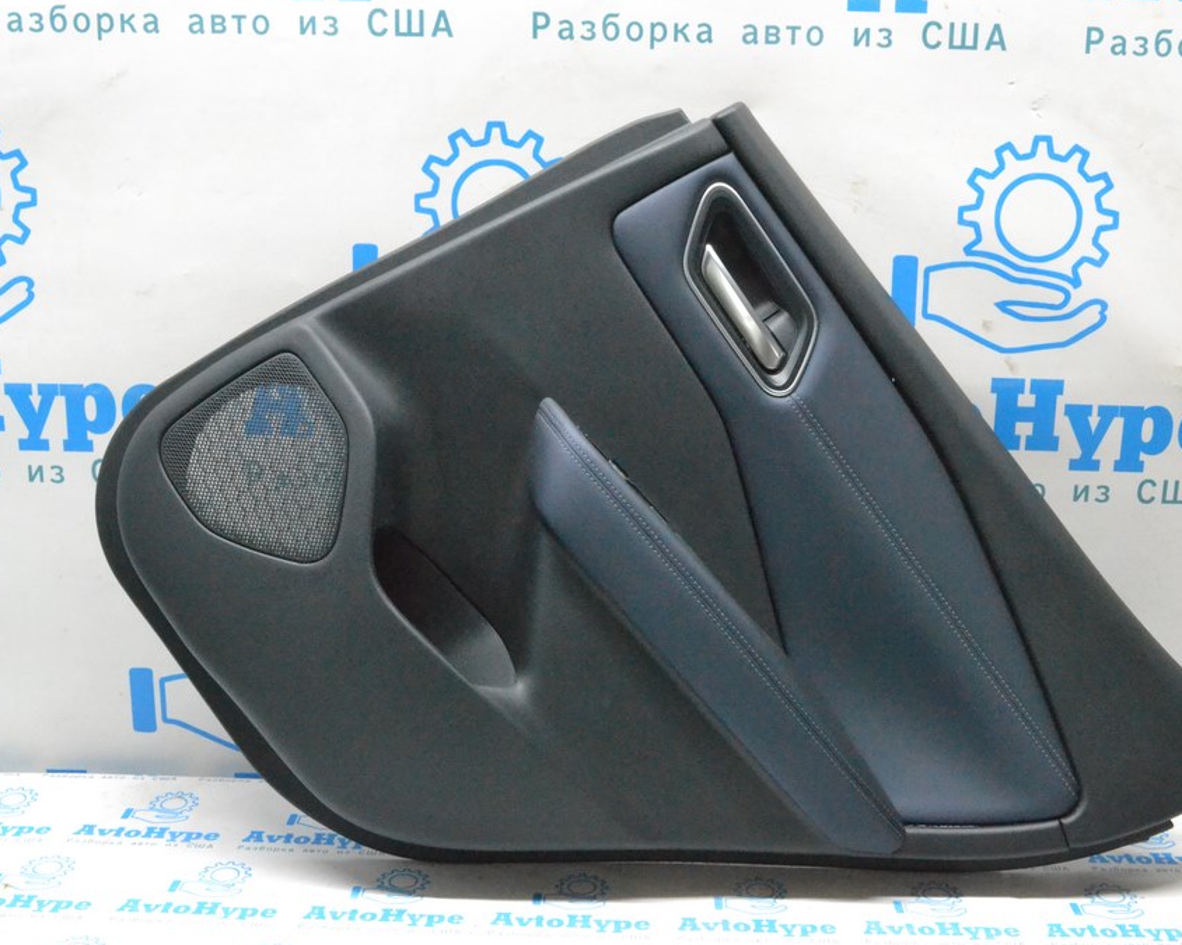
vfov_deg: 36.5
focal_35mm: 41
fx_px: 1434
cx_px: 681
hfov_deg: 44.7
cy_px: 472
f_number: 13
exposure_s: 1/50
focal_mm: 24
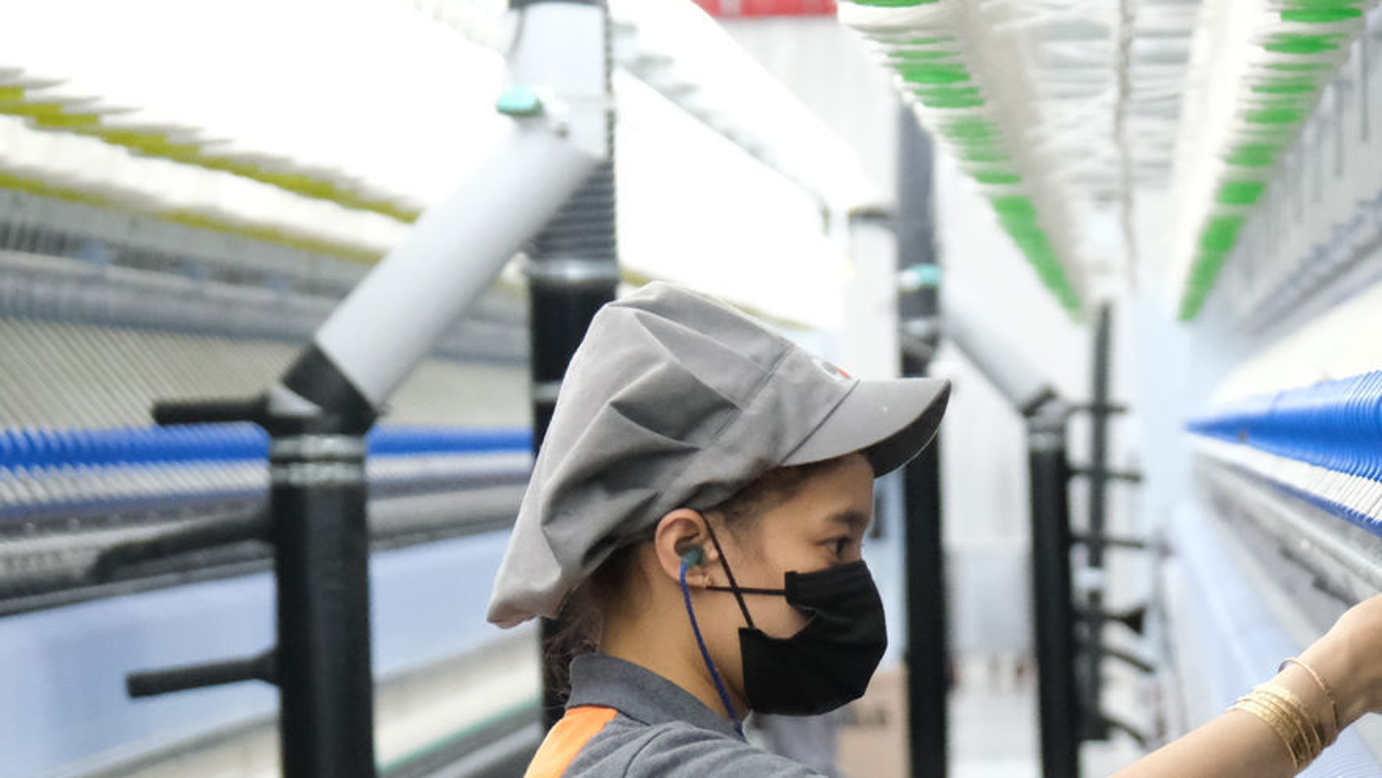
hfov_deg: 9.7
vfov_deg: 5.5
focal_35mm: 222
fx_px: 8137
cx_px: 1030
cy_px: 642
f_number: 4
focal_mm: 60.8
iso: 5000
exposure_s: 1/180
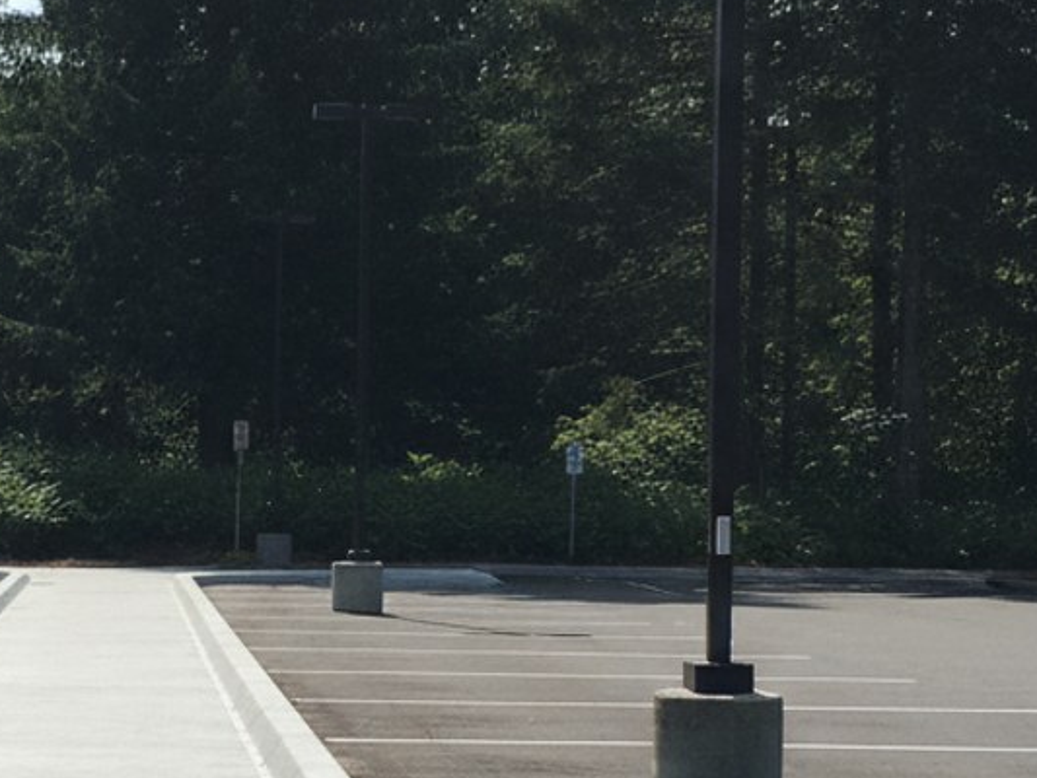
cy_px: 440
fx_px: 1618
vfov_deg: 27.0
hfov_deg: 34.0
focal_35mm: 54
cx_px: 142
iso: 1506
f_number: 1.68
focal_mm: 6.8
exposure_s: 1/246
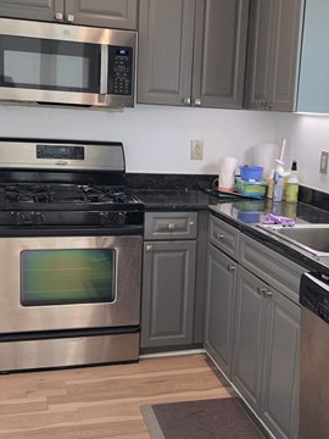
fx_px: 621
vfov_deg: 38.9
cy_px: 241
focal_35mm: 49
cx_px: 229
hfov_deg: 29.4
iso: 125
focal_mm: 6.5
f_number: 1.4
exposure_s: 1/120
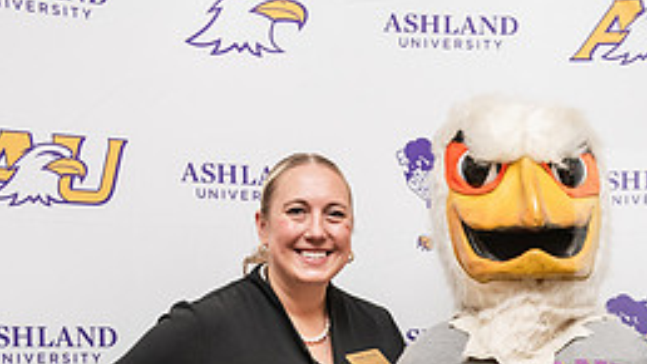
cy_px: 453
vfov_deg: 11.9
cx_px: 499
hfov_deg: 21.4
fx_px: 1698
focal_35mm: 99
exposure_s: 1/160
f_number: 3.5
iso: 1600
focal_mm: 42
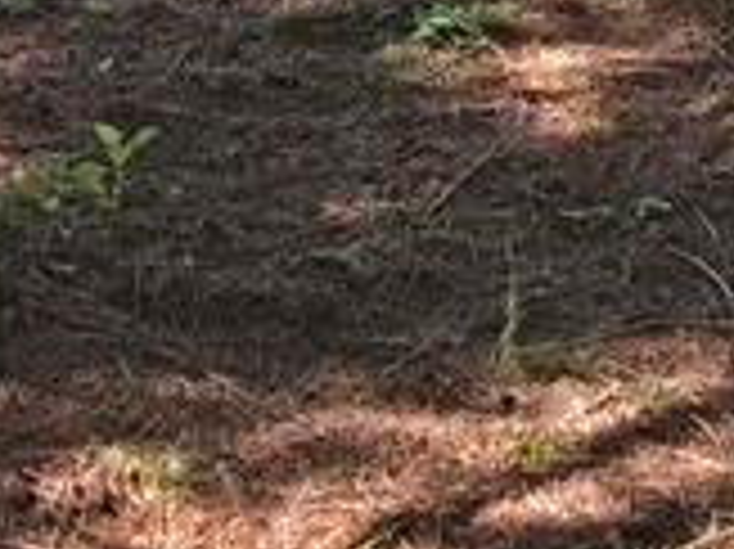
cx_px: 239
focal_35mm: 182
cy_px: -814
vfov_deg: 7.6
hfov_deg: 10.9
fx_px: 3856
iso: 40
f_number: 2.2
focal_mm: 4.15
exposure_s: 1/120
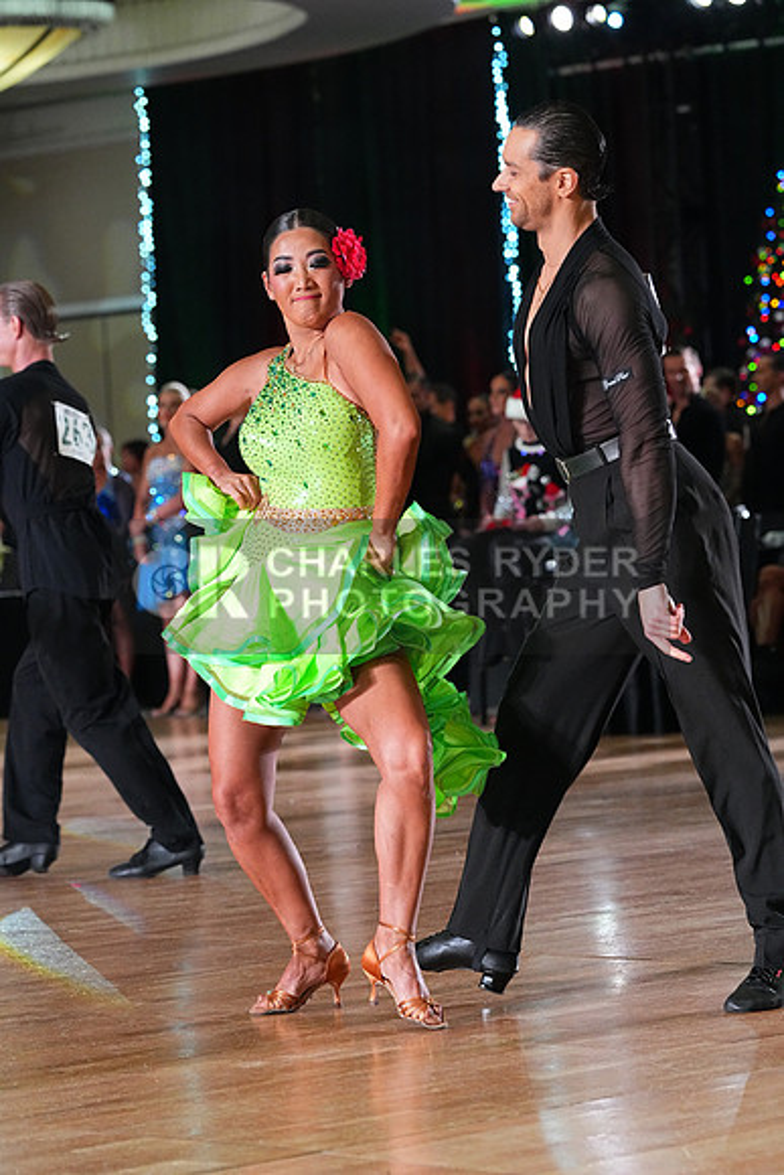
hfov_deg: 10.6
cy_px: 588
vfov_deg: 15.9
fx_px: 4211
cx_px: 392
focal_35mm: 129
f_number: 5
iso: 8000
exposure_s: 1/400
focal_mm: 129
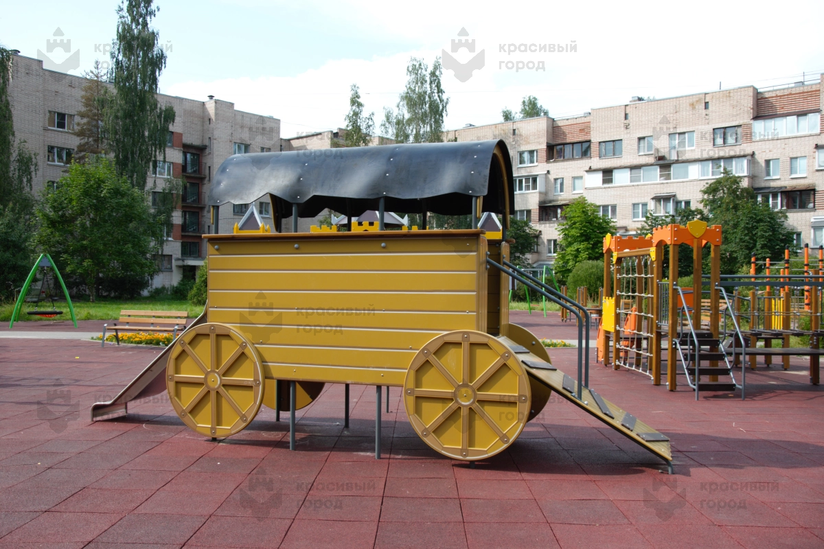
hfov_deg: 59.5
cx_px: 412
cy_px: 274
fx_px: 721
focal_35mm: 32
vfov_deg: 41.7
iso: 100
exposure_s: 1/160
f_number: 6.3
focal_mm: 21
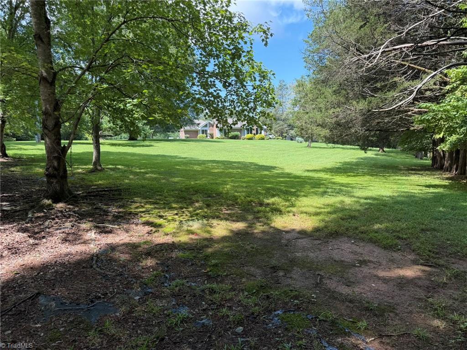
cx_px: 234
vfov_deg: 56.8
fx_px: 324
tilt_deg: -6.0
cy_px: 175
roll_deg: +1.6
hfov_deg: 71.6
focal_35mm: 24
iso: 80
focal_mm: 6.76
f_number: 1.78
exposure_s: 1/772
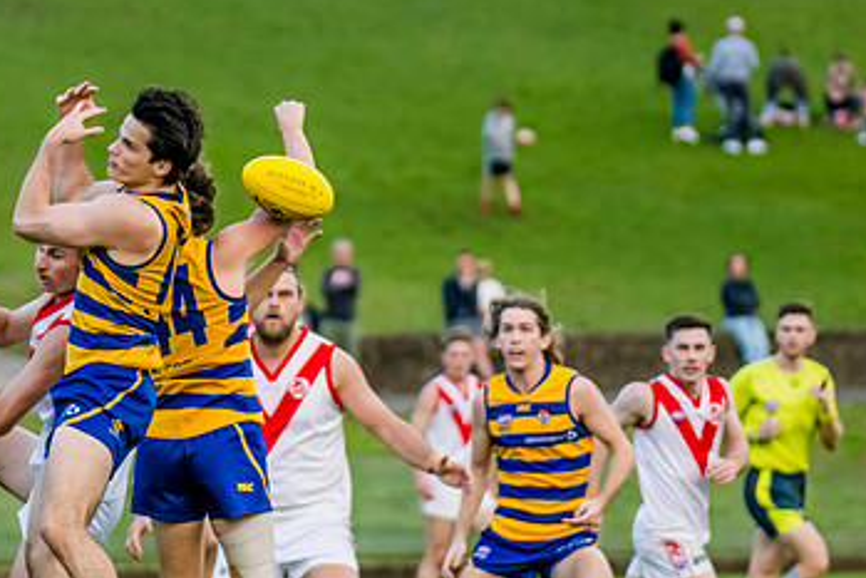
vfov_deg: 3.7
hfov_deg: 5.6
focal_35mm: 370
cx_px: 203
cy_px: 279
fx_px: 8904
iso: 2200
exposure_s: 1/1600
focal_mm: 170
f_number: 4
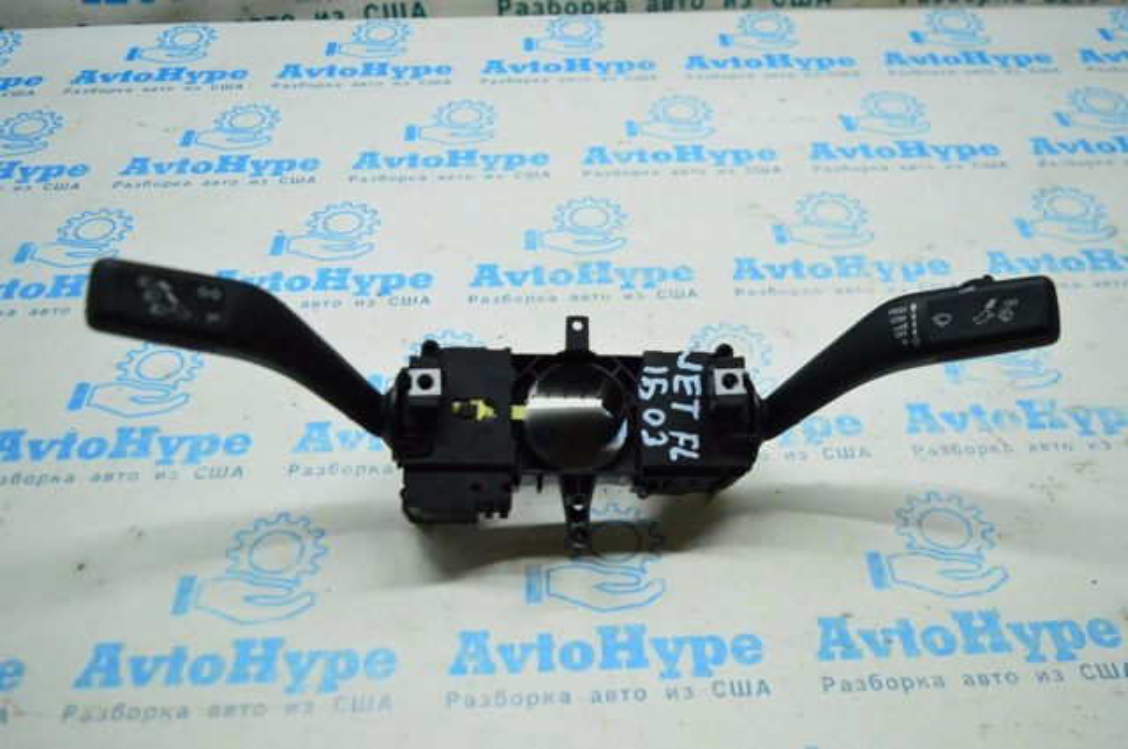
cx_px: 564
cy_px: 374
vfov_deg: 36.8
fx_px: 1127
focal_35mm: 36
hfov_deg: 53.2
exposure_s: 1/1000
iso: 6400
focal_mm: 24
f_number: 4
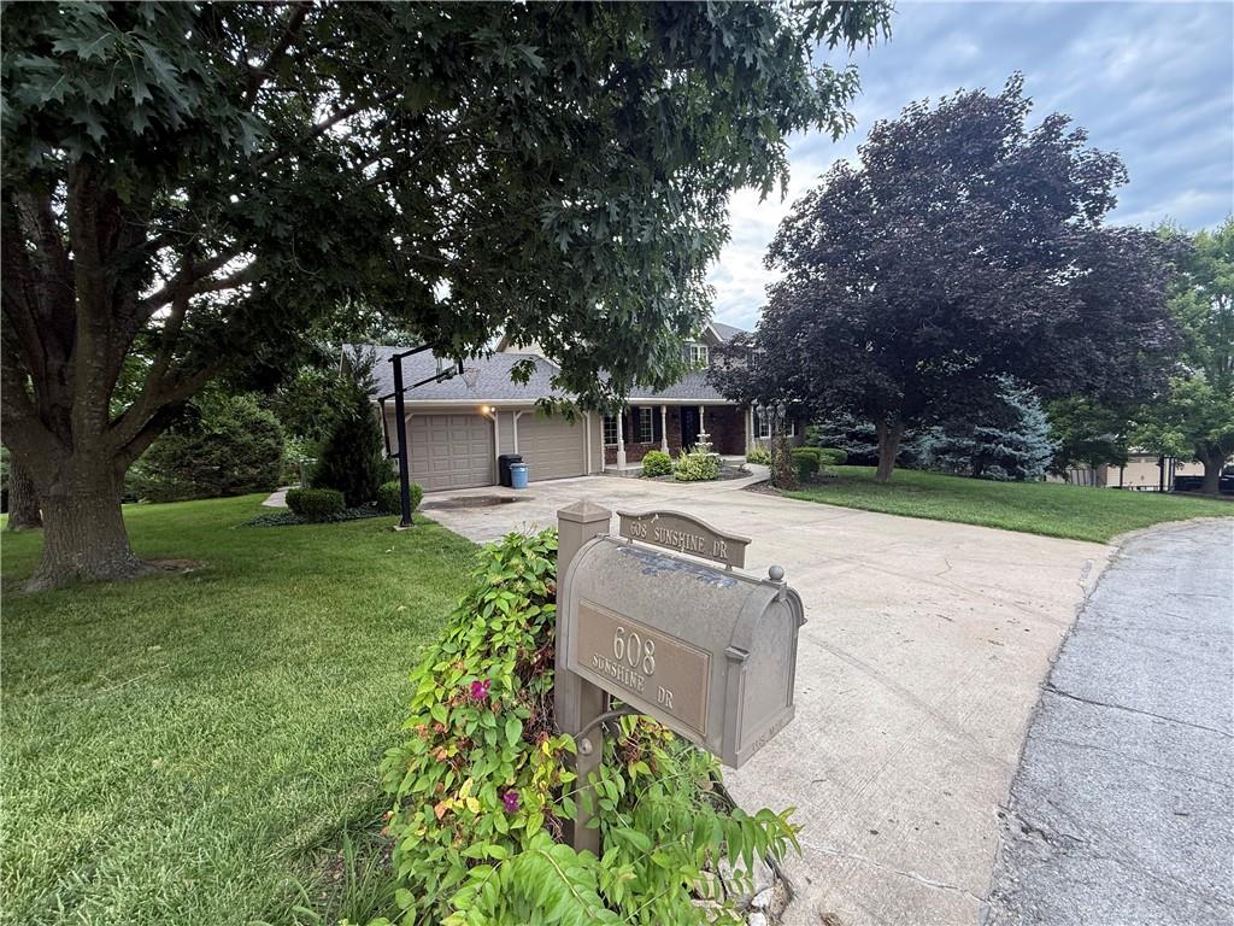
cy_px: 463
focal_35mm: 14
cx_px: 617
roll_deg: +1.6
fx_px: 499
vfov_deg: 85.7
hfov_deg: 102.1
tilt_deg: -3.8
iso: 100
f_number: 2.2
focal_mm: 2.22
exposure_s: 1/99
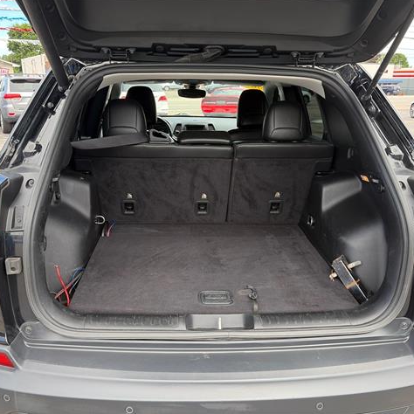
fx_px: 419
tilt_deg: -16.9
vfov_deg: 52.5
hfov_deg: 52.5
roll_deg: +0.7
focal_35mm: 31
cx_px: 200
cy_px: 205
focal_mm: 5.96
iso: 50
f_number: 1.6
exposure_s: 1/286
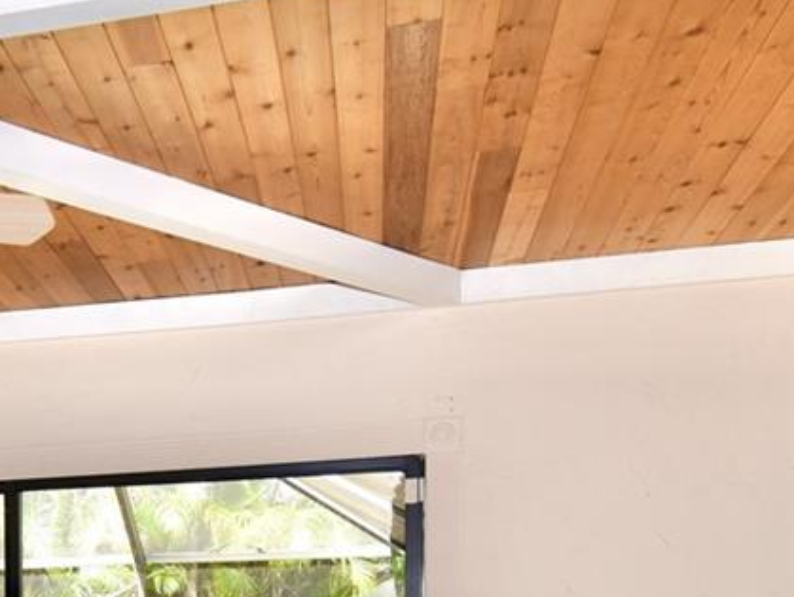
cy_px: 752
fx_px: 1263
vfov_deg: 23.8
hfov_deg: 31.7
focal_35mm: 55
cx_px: -32
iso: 100
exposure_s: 1/40
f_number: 5.6
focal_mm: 10
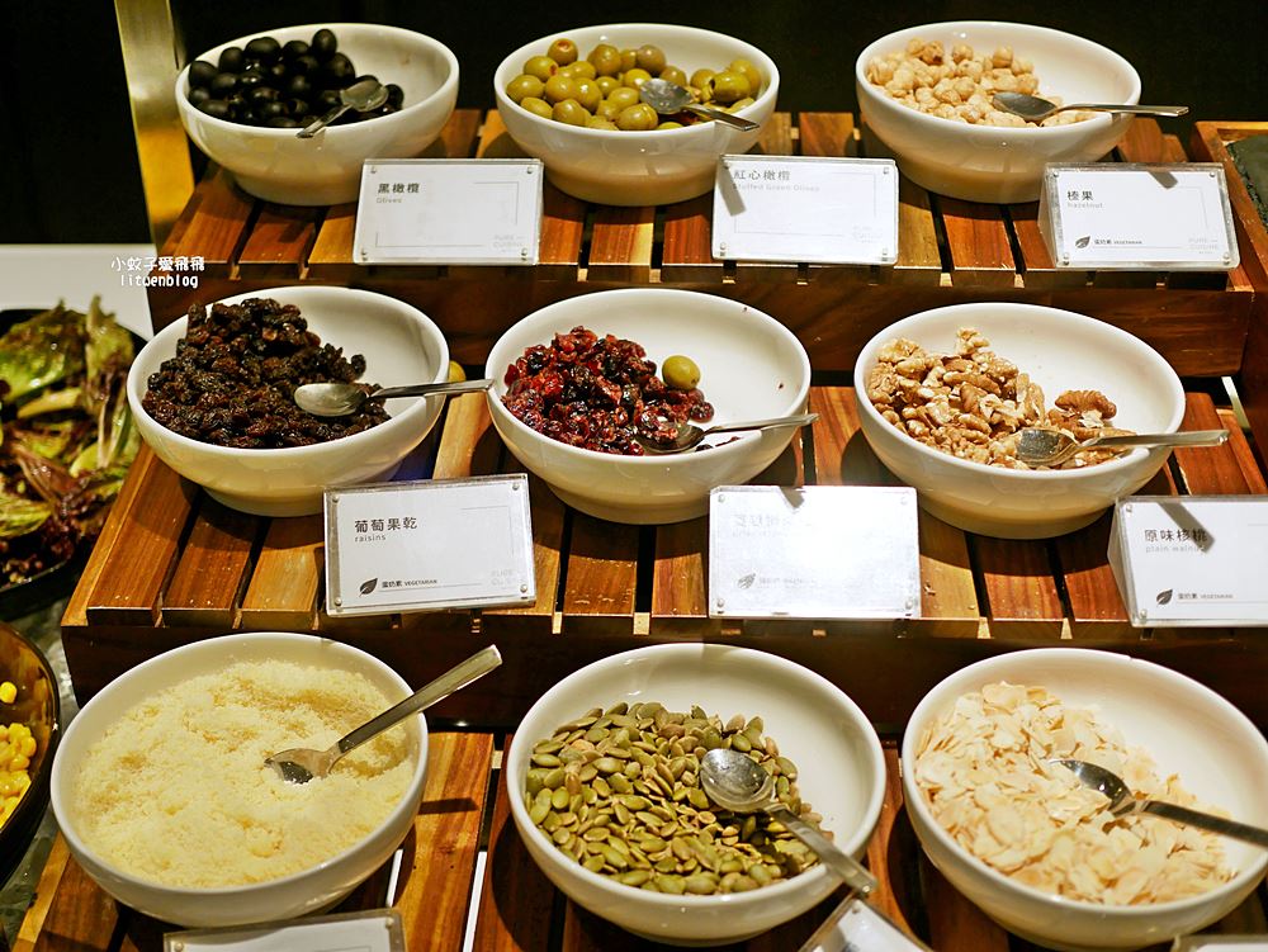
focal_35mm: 50
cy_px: 476
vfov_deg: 29.1
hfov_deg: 38.2
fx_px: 1832
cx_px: 634
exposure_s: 1/100
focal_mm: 25
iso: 200
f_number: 1.8
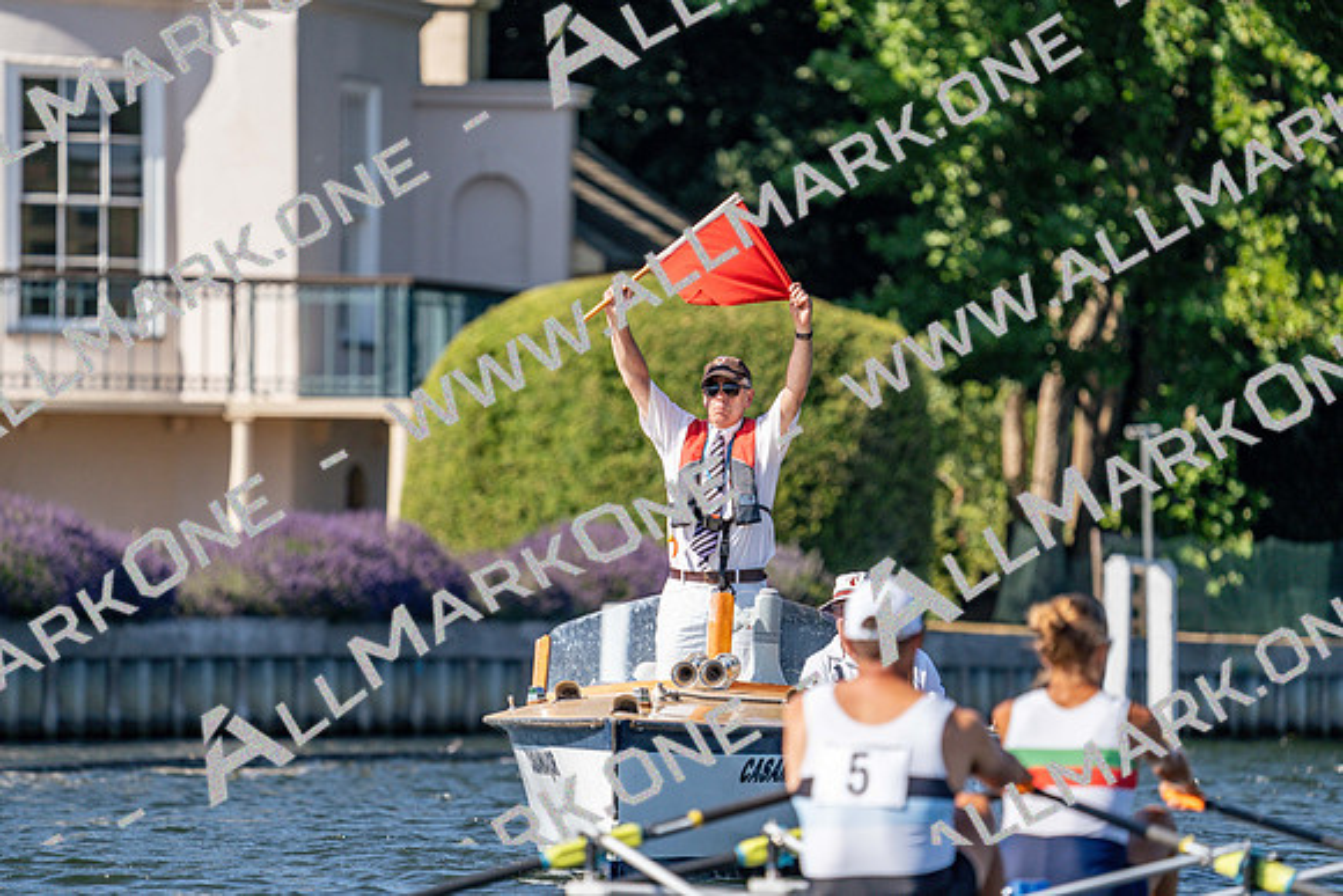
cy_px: 448
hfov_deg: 4.6
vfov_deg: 3.1
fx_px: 16716
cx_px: 672
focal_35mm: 448
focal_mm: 448
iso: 320
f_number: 6.3
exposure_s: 1/1600
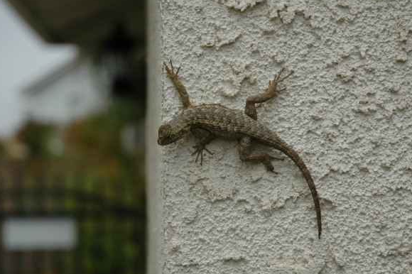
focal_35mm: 112
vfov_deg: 12.2
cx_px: 230
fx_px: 1281
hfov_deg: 18.3
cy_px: 131
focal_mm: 60
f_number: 4.5
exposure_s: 1/1600
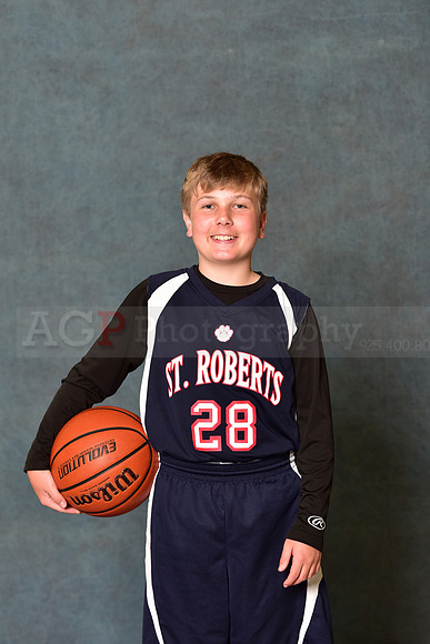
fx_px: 1647
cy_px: 322
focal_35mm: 92
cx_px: 215
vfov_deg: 22.1
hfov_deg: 14.9
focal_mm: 92
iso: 320
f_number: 4.5
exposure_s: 1/200
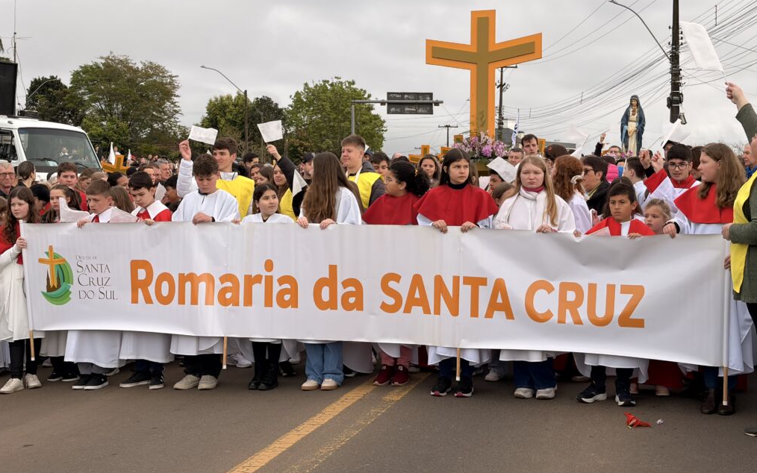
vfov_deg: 23.1
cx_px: 376
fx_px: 1155
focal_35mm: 56
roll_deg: +0.7
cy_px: 219
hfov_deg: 36.3
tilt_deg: -0.8
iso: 32
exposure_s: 1/716
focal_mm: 5.96
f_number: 1.6
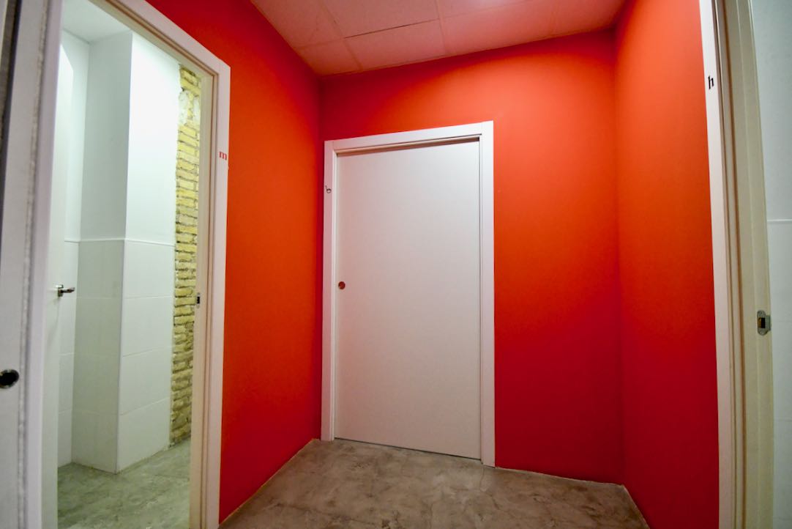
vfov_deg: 77.4
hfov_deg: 100.4
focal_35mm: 15
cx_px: 396
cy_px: 264
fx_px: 330
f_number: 4
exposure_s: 1/100
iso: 3200
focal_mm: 10
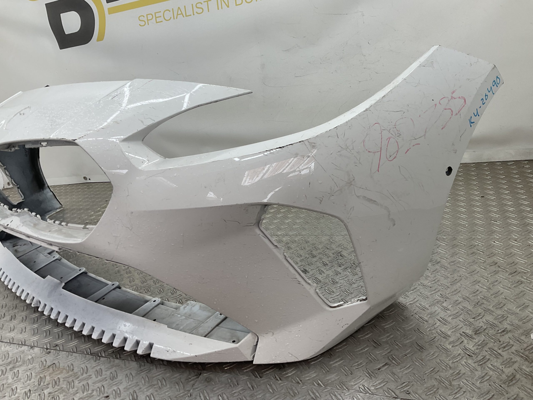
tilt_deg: -23.1
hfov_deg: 61.7
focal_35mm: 29
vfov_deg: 48.2
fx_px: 447
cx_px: 266
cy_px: 200
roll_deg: +10.0
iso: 20
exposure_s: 1/120
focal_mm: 3
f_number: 1.8
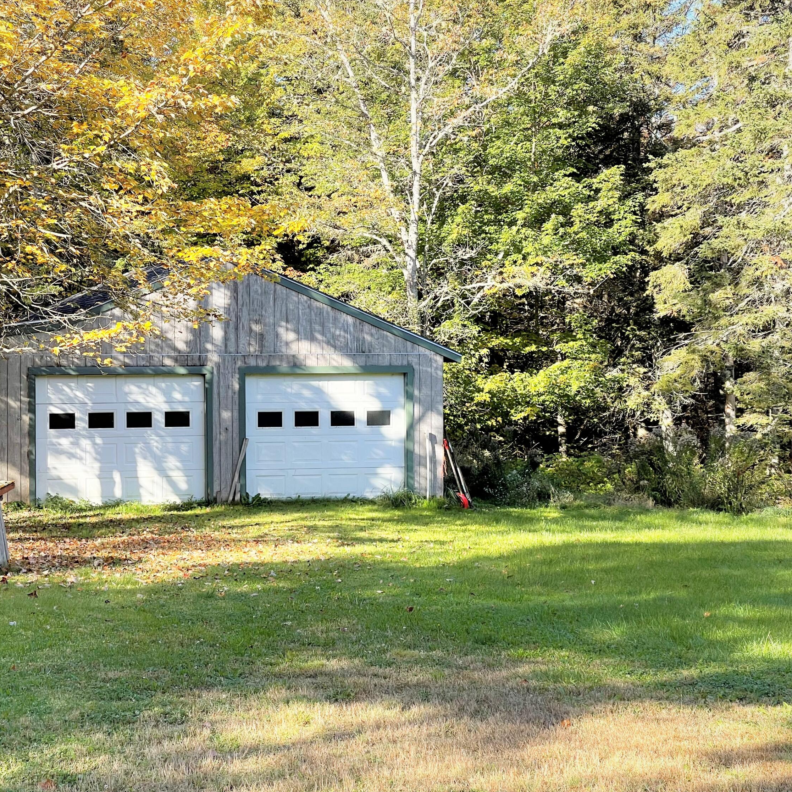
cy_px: 395
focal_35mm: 76
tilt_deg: -1.1
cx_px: 263
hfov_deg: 22.7
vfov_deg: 22.8
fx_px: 1967
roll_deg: -0.5
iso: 20
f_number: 2.2
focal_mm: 7.5
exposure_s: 1/243
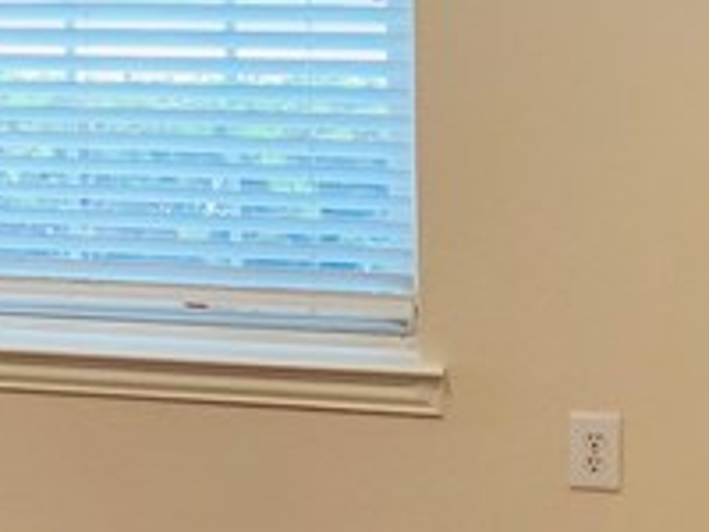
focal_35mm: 133
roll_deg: +1.1
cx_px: -393
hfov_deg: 13.8
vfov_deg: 11.0
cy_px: -28
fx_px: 2724
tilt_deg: -2.7
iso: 125
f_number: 1.8
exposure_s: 1/60
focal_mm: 4.25
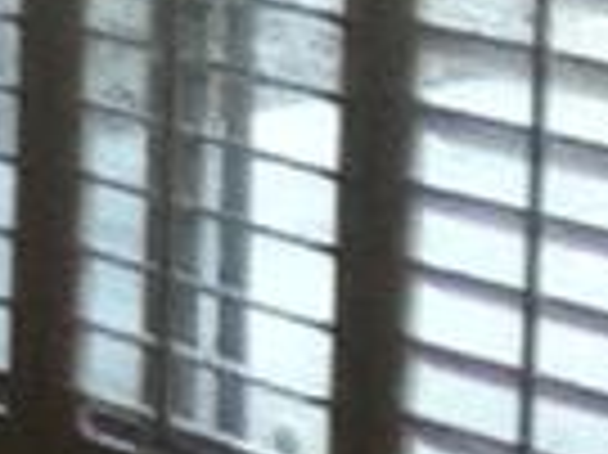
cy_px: -463
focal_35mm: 227
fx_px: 3984
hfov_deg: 8.2
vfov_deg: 6.3
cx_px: -730
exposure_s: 1/40
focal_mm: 3.85
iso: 100
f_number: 2.4
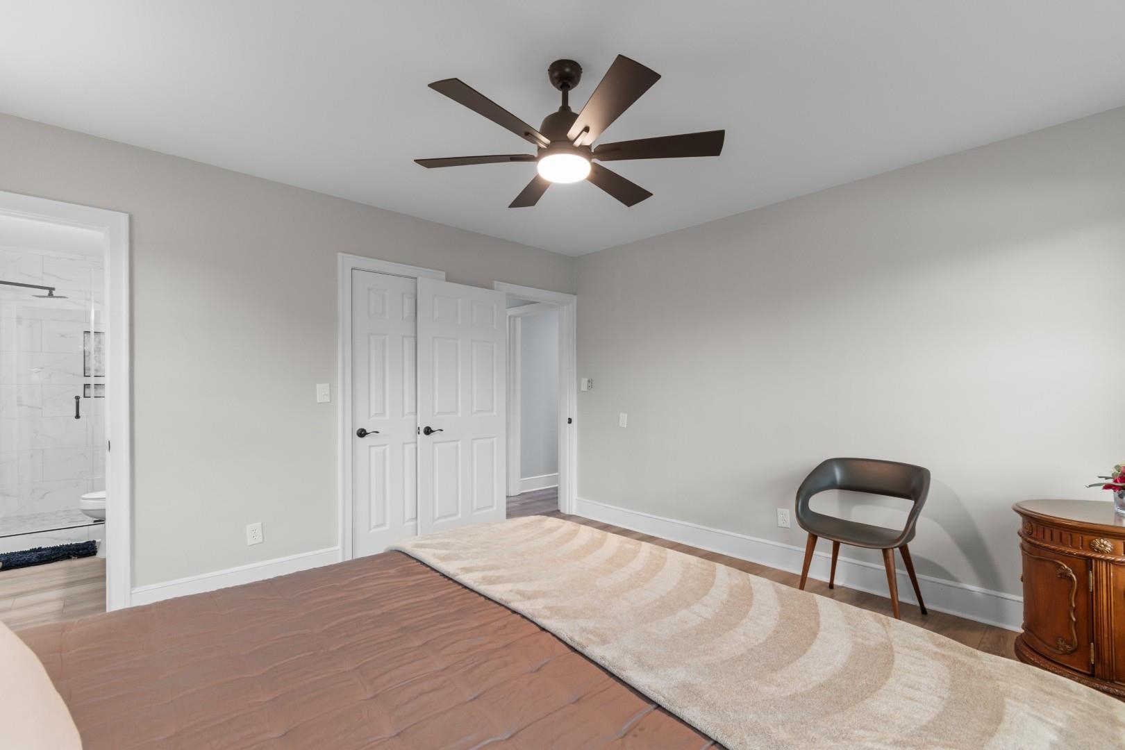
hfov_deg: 100.4
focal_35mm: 15
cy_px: 375
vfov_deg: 77.3
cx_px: 562
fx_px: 469
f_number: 4.5
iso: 100
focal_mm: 10
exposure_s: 1/3
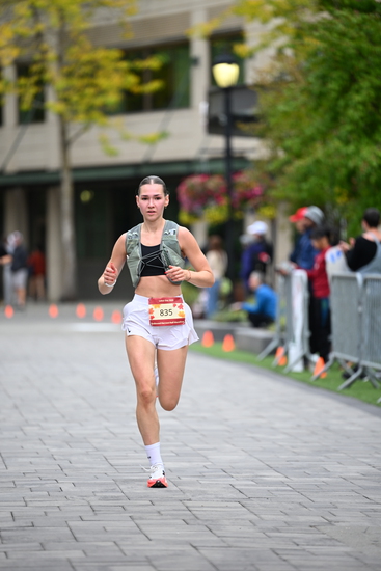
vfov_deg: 10.5
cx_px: 190
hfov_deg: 7.0
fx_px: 3093
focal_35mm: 195
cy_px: 286
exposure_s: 1/2000
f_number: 2.8
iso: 640
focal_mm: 195
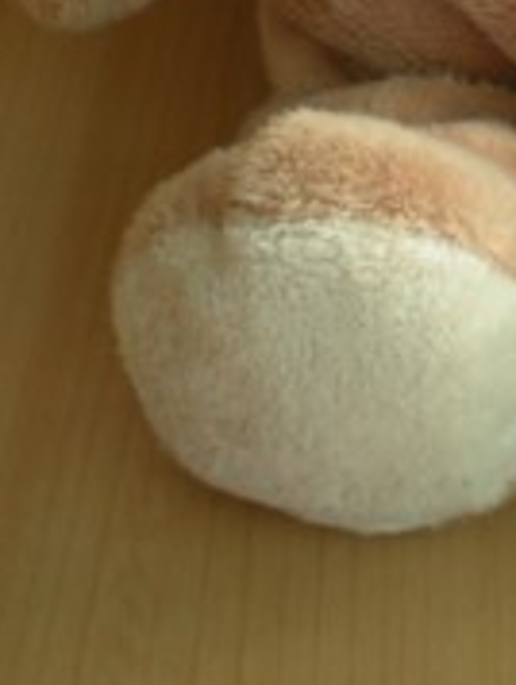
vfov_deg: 17.1
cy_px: -89
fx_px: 2201
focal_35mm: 111
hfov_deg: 13.1
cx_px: 597
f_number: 3.1
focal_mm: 6.3
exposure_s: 1/102
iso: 64
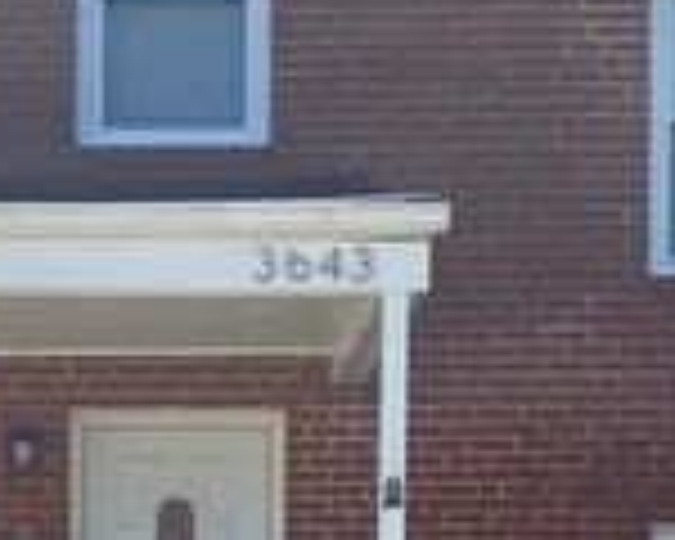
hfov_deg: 16.8
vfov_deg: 13.1
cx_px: 54
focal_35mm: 113
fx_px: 2257
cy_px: 754
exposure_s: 1/1996
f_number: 1.8
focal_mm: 4.25
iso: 32
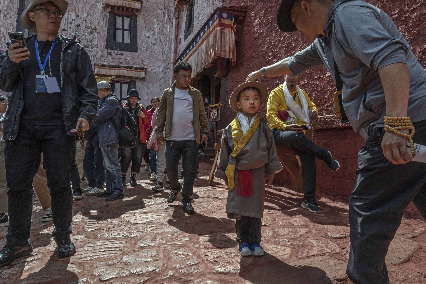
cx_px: 213
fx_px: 296
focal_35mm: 25
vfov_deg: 51.3
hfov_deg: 71.5
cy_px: 142
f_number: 18
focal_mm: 25
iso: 800
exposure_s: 1/250
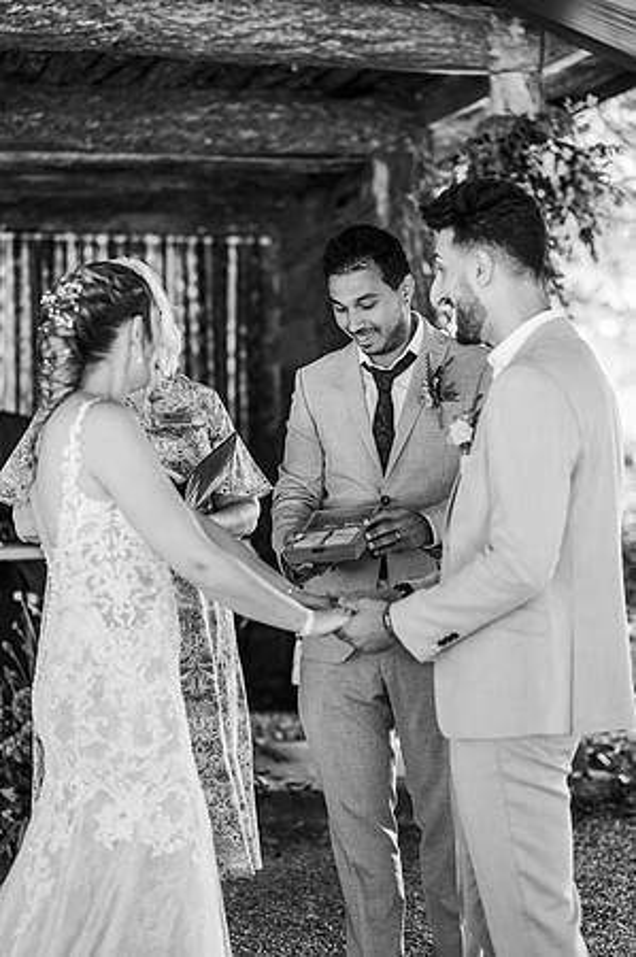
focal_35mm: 85
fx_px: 2258
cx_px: 318
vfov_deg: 23.9
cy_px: 478
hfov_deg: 16.0
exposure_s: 1/200
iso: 720
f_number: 2.2
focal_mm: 85
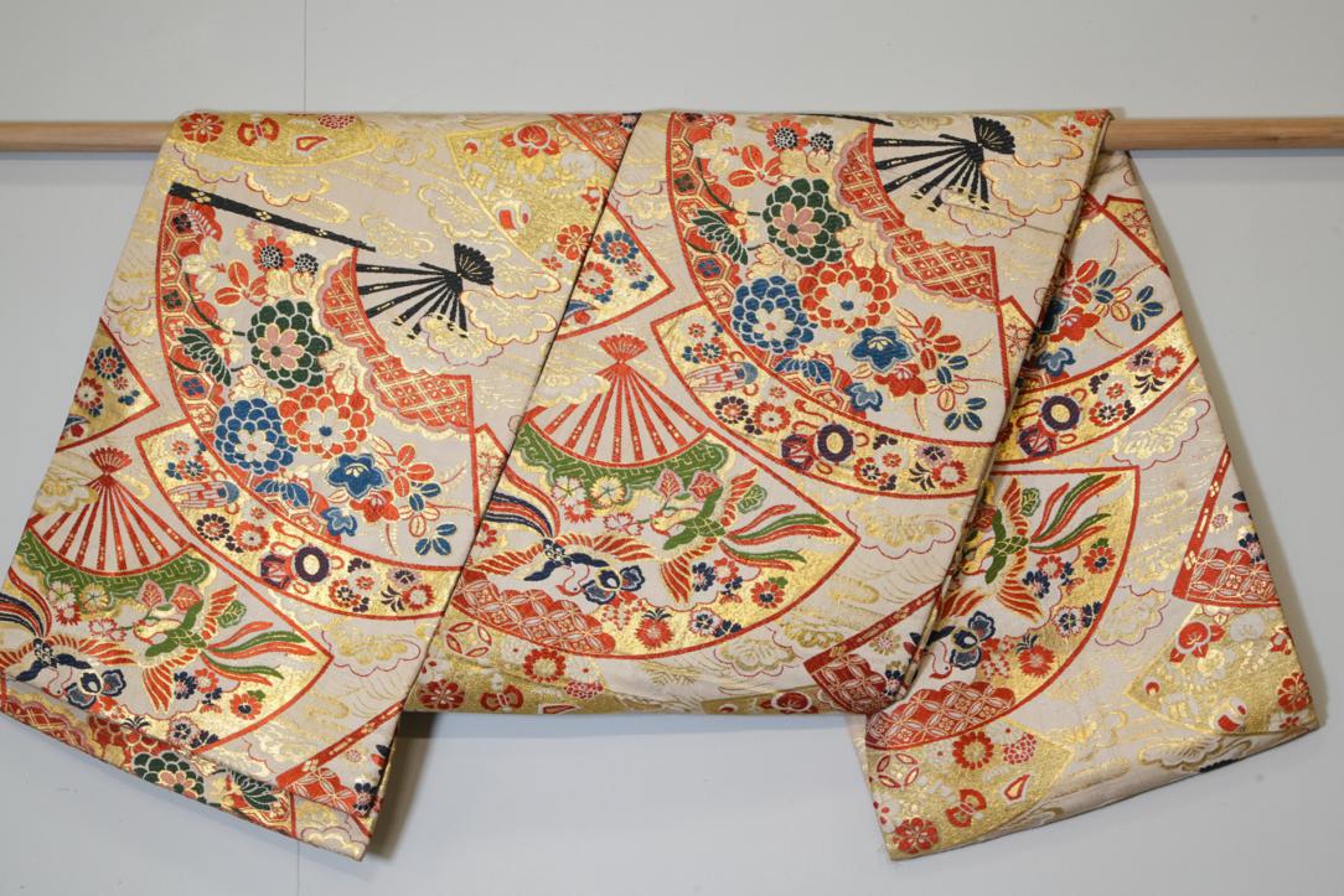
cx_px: 672
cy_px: 448
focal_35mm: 105
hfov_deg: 19.5
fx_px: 3920
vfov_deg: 13.0
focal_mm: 105
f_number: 13
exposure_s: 1/50
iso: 2000
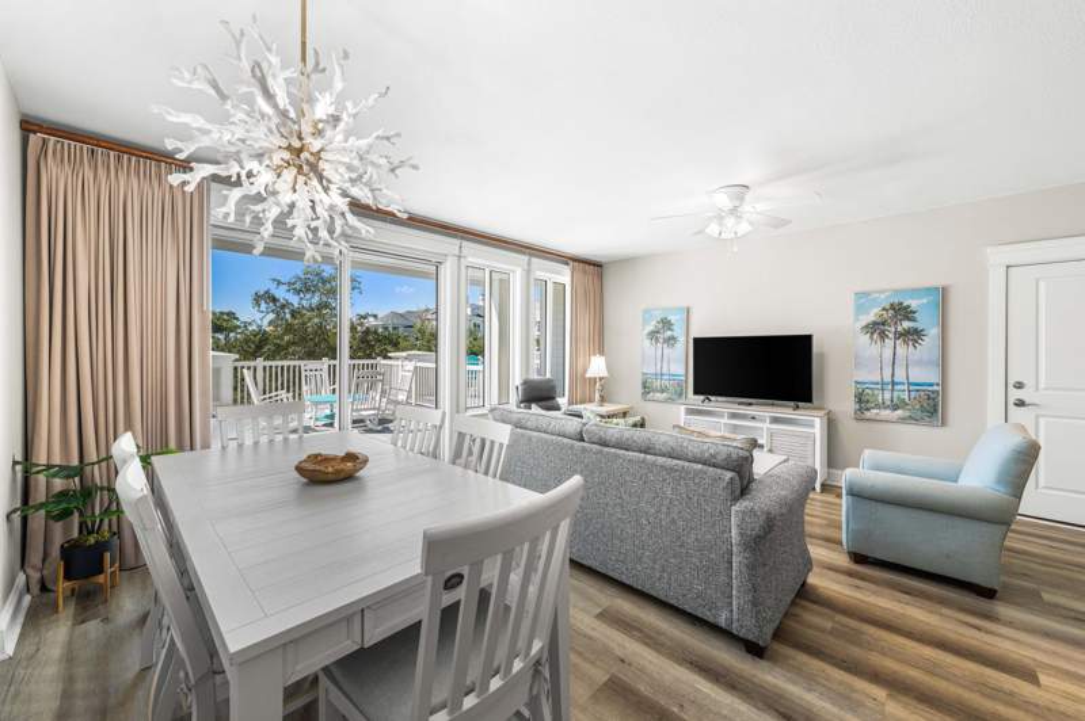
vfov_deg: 81.1
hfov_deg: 104.3
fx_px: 422
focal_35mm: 14
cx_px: 542
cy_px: 360
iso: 125
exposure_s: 1/3
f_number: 7.1
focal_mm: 14
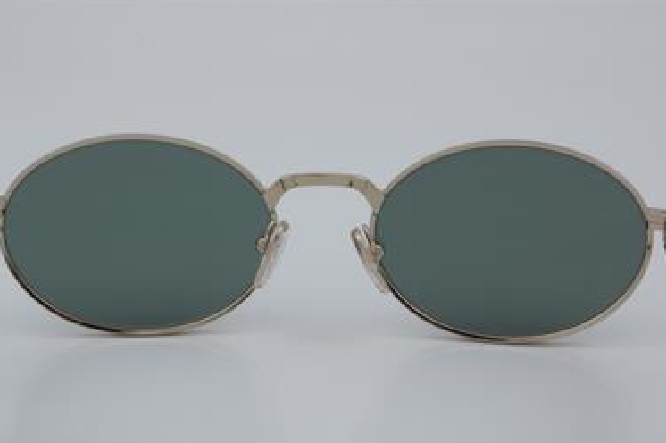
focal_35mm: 89
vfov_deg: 15.4
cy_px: 230
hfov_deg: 23.0
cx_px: 327
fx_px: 1636
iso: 100
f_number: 32
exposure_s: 1/4
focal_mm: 55
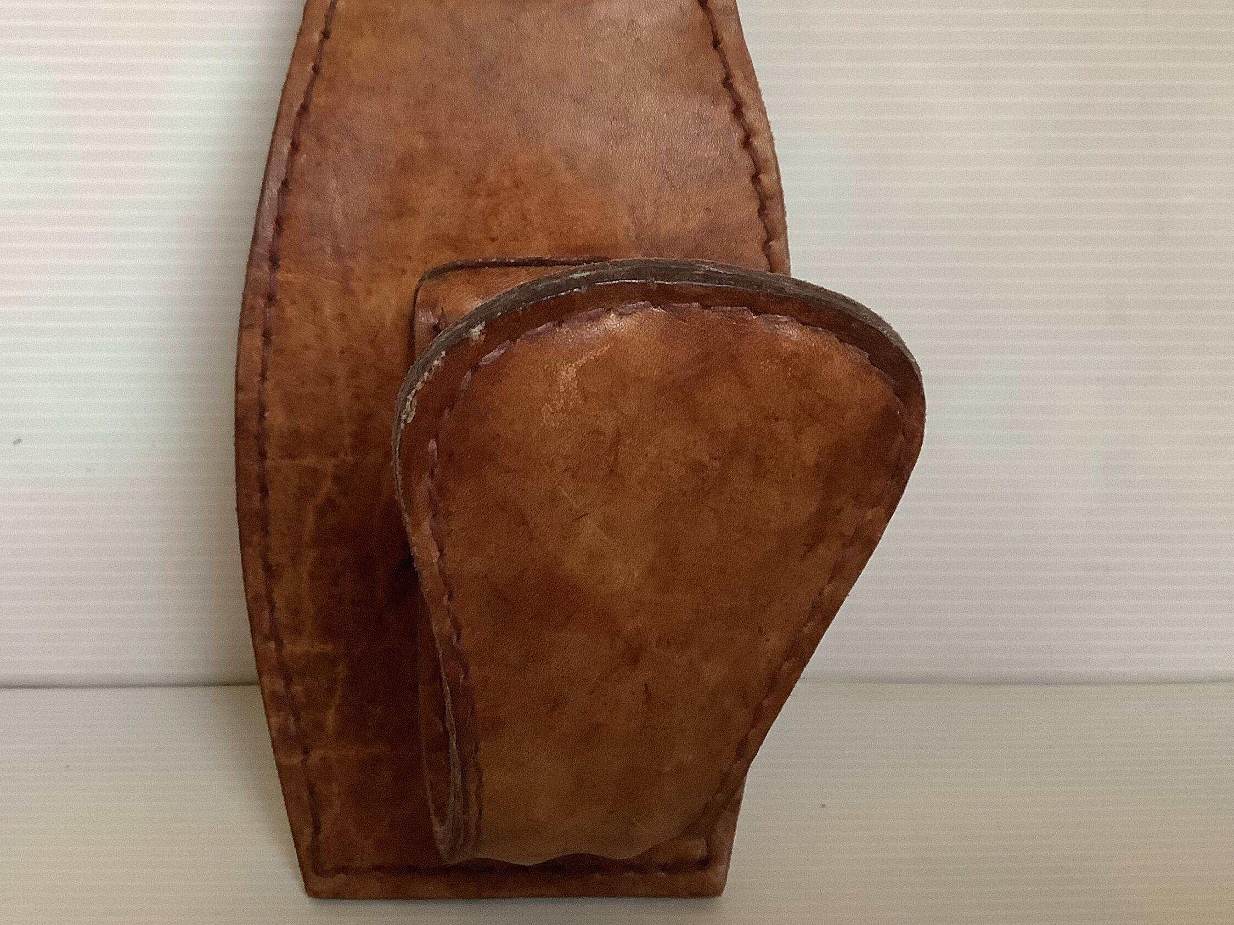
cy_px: 279
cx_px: 514
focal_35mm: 45
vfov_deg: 31.8
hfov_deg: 41.9
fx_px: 1604
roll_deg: +0.2
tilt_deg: -11.8
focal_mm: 3.3
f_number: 2.4
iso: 250
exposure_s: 1/40
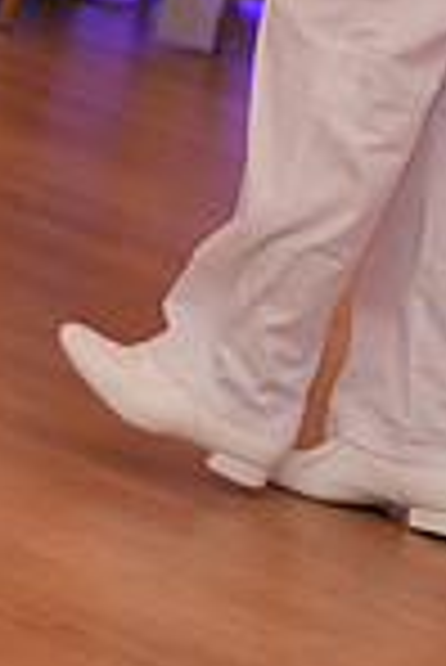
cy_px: -333
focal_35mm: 275
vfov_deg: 7.4
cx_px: 56
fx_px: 5098
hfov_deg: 5.0
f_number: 2
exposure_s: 1/250
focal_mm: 70
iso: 5000
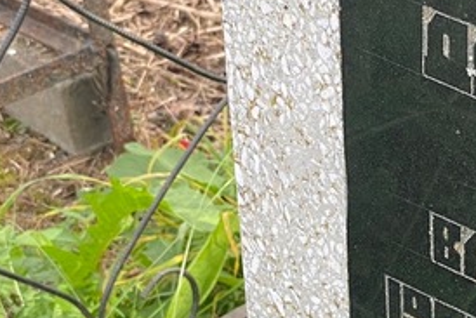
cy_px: 410
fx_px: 2090
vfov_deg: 8.6
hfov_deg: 12.6
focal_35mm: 158
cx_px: 634
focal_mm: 6
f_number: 2
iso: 20
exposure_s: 1/182
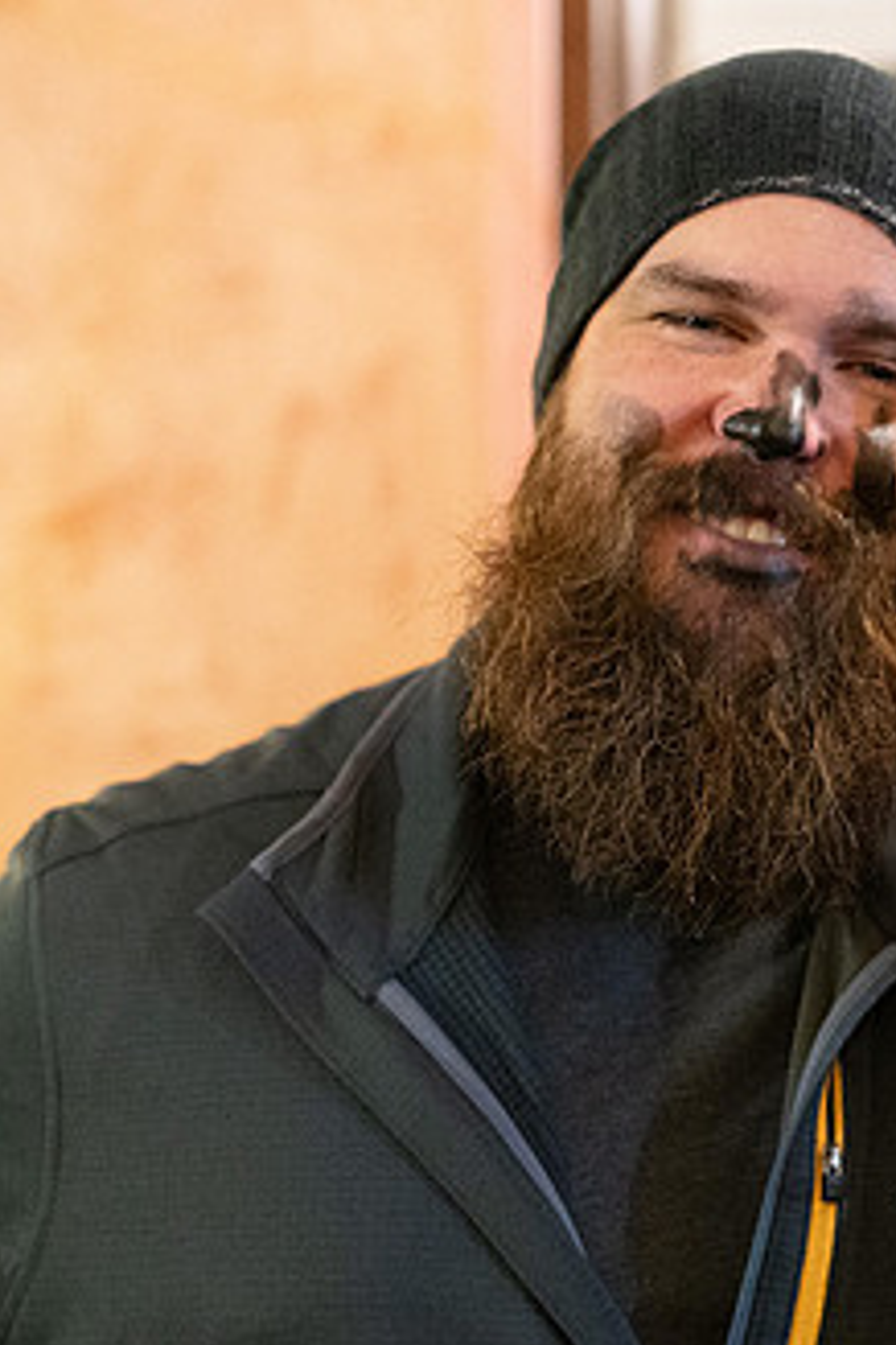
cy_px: 691
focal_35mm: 62
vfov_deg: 32.4
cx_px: 1089
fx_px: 2314
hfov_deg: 20.4
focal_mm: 35
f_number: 2.8
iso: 18000
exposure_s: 1/60
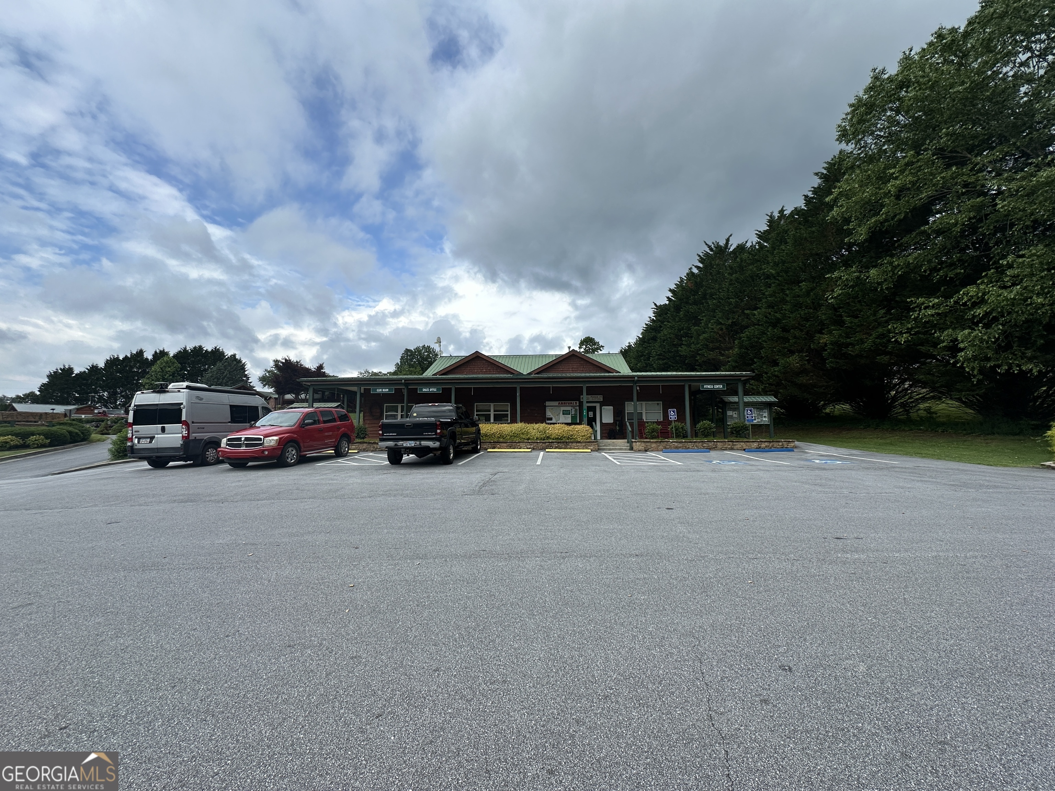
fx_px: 427
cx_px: 528
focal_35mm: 14
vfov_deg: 85.7
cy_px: 396
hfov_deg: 102.1
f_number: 2.2
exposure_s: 1/1416
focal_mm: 2.22
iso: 40
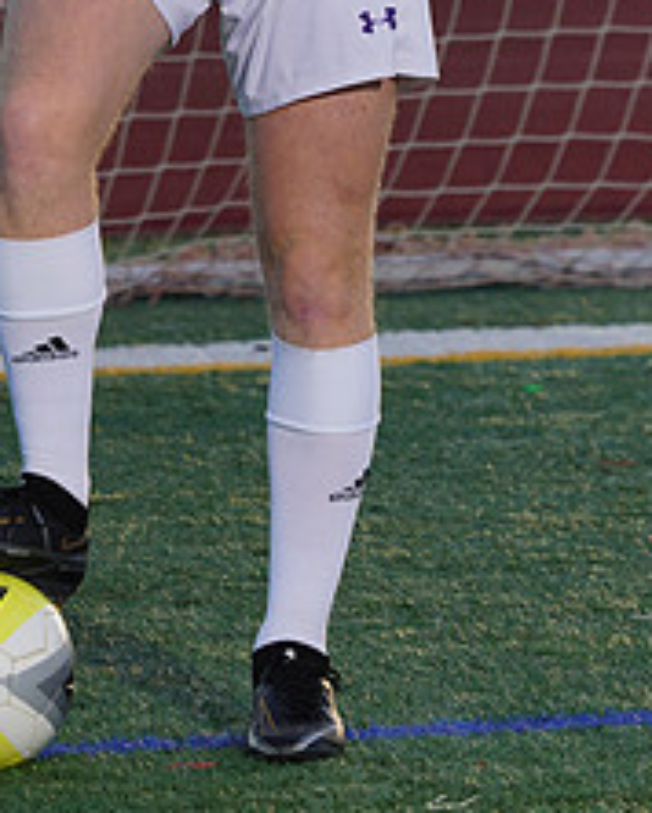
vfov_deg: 2.9
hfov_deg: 2.4
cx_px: 90
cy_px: -165
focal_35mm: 656
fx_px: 15802
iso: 100
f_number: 8
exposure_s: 1/200
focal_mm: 268
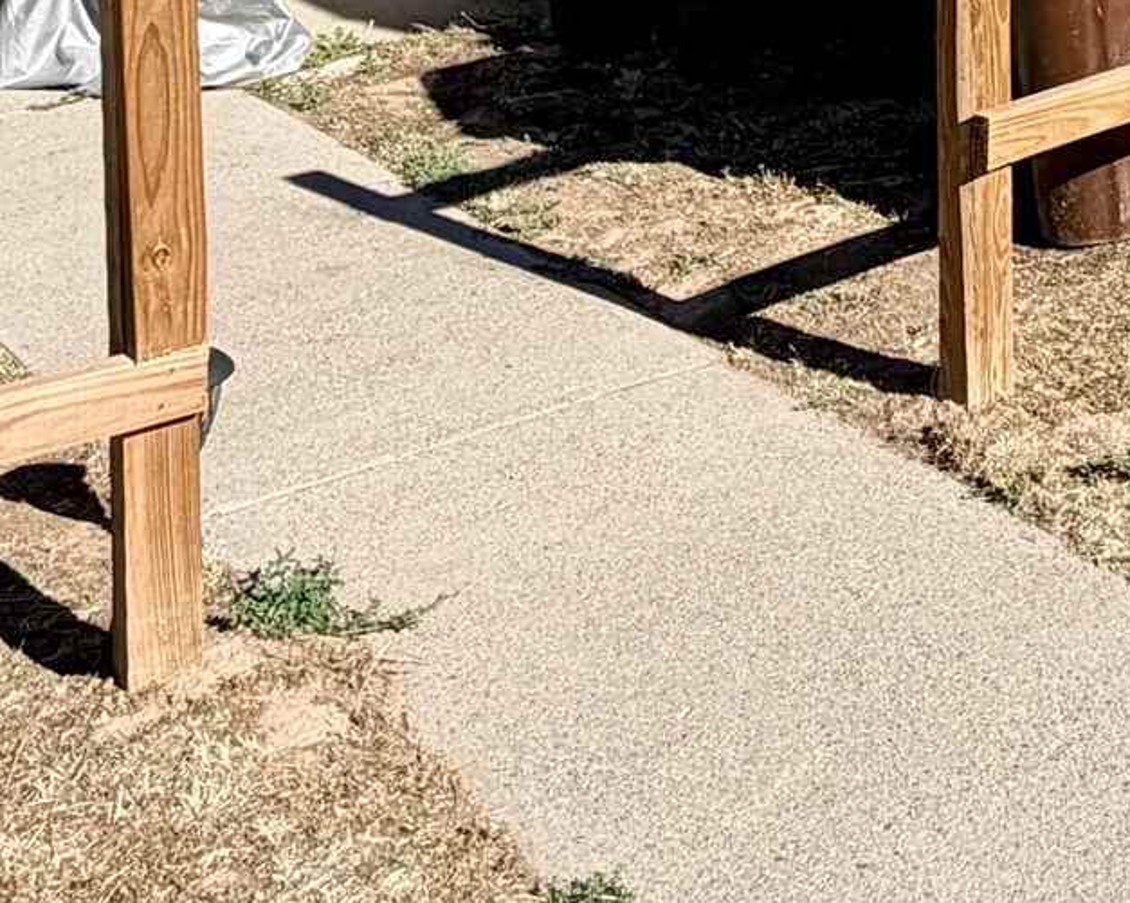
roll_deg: +0.6
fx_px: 2240
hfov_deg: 25.0
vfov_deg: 19.2
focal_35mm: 67
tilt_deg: +0.6
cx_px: 1413
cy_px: -552
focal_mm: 2.22
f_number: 2.2
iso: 20
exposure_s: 1/809
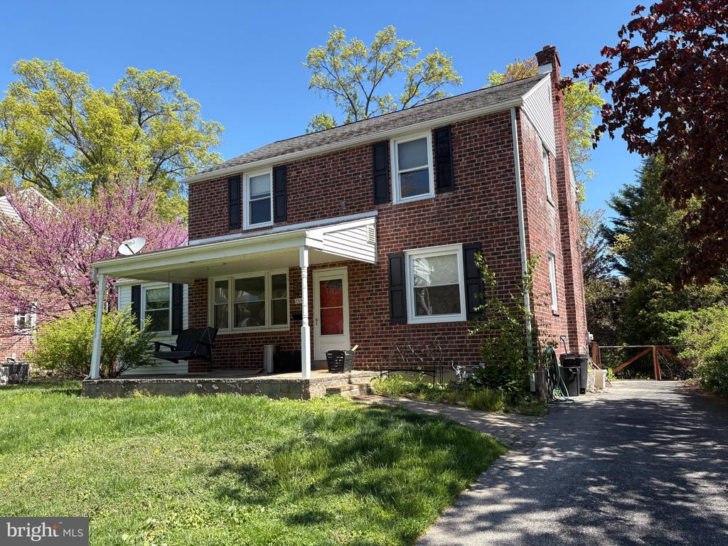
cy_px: 273
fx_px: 547
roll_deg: +1.7
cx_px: 364
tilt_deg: +6.7
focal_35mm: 26
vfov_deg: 53.1
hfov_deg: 67.3
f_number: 1.6
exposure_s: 1/1799
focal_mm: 5.96
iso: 64
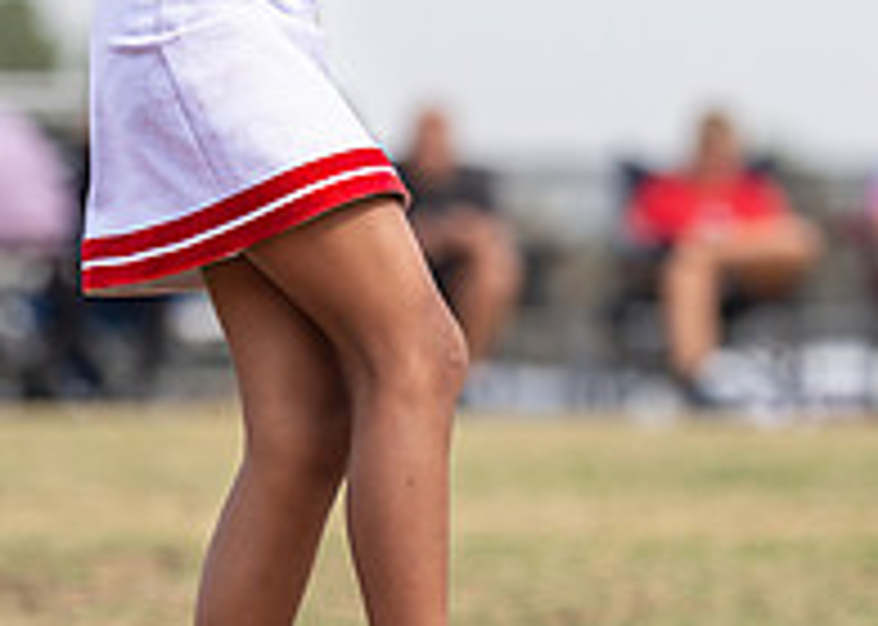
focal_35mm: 642
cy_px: -26
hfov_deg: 3.1
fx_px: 15998
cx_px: 235
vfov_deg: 2.2
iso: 160
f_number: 2.8
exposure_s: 1/1600
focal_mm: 157
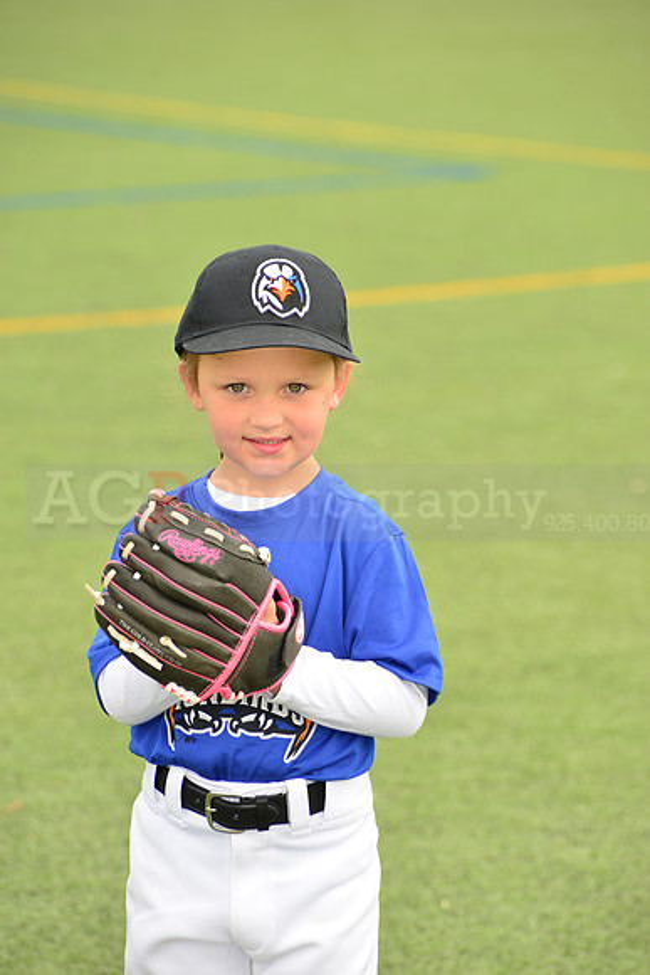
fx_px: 5007
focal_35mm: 185
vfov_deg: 11.1
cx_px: 325
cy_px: 488
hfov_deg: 7.4
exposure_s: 1/200
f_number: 8
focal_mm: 185
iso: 250
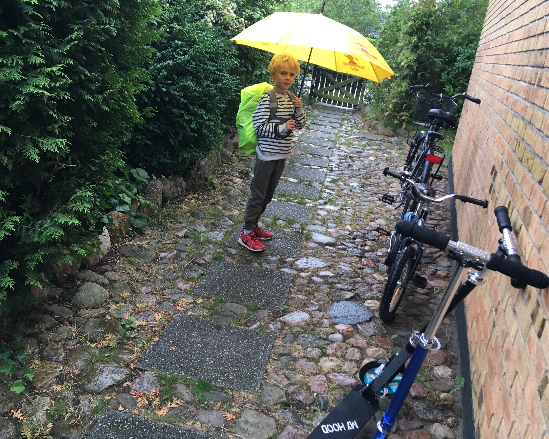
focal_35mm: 34
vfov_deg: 43.3
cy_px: 201
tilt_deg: -17.4
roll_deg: -8.1
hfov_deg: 52.8
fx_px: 552
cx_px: 262
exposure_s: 1/33
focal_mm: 4.15
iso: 40
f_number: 2.2
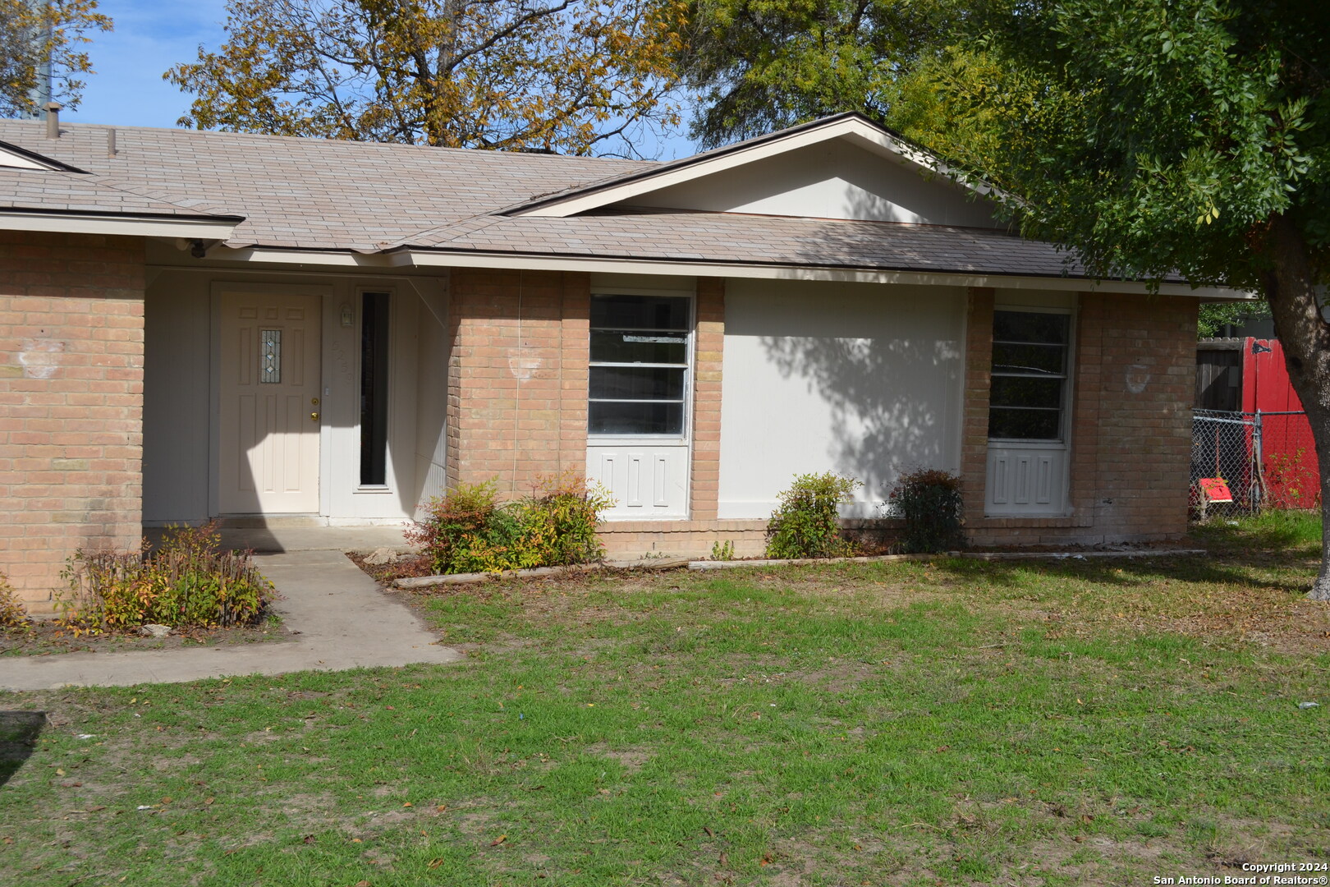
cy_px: 444
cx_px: 665
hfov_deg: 46.4
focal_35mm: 42
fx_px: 1552
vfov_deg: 31.9
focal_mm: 28
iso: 100
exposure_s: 1/320
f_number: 9
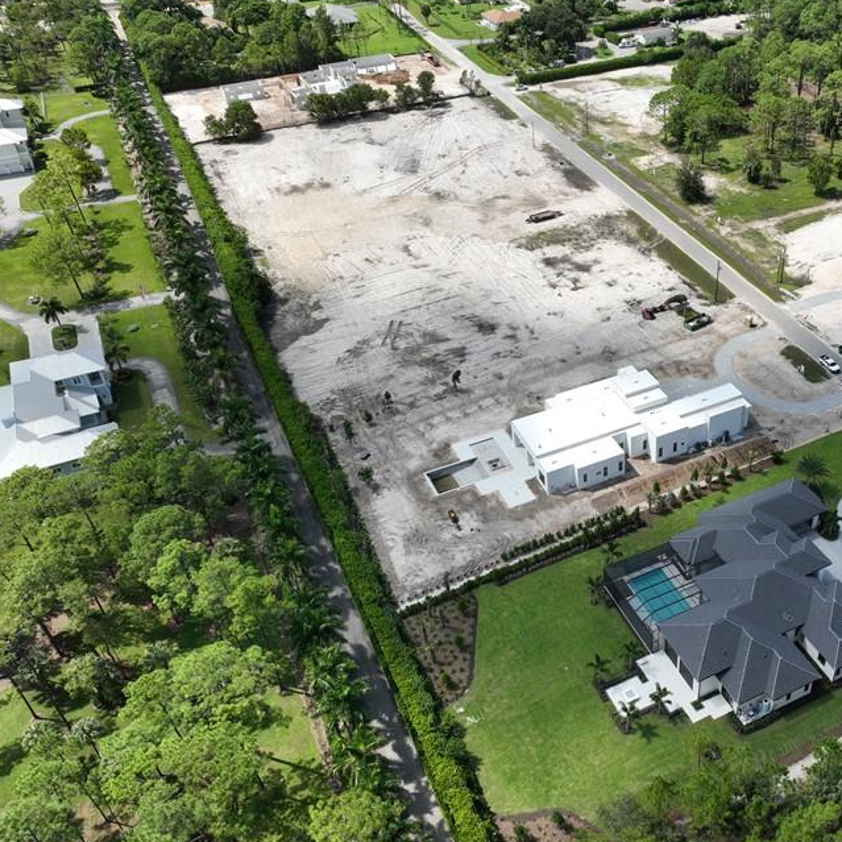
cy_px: 426
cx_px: 638
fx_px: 936
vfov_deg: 48.4
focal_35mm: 34
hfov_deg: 46.6
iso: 100
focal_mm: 12.29
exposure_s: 1/1000
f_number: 5
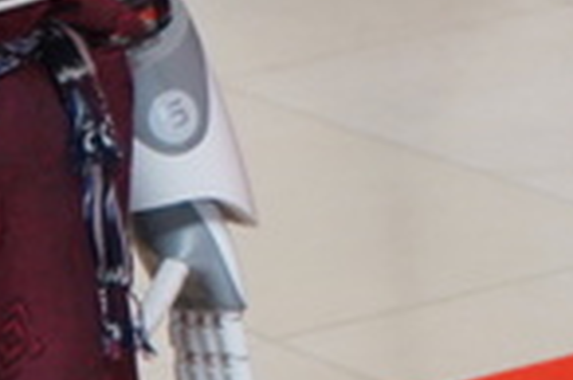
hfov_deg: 4.9
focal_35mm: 422
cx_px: 816
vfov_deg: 3.2
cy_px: -478
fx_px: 6709
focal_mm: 64
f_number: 5.6
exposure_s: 1/160
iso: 2000
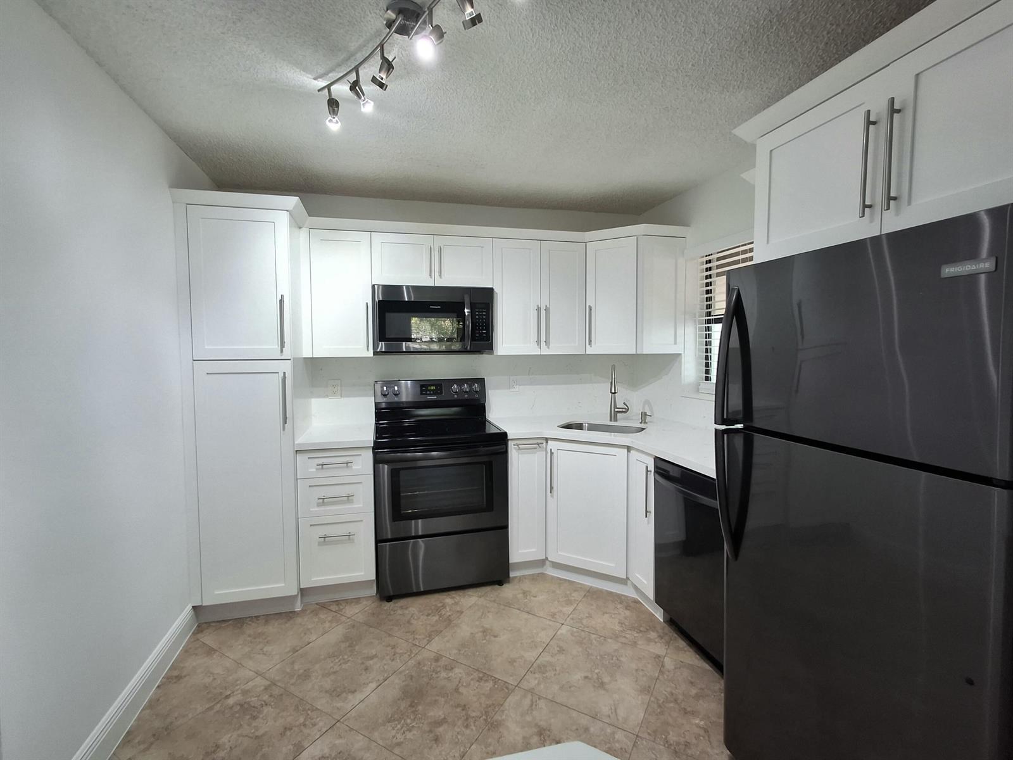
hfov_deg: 94.5
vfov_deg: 78.1
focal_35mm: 16
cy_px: 380
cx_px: 506
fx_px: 468
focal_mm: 1.64
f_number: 2.2
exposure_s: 1/40
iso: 50
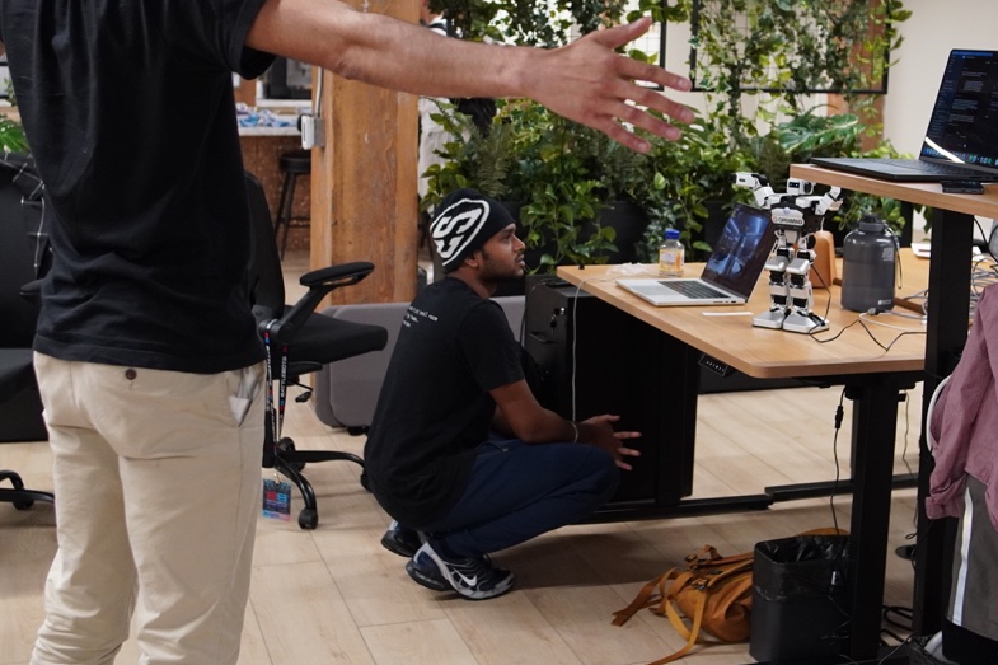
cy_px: 196
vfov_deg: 25.4
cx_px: 584
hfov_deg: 37.6
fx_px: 1462
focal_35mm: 53
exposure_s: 1/160
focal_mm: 23
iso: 1600
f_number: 2.5
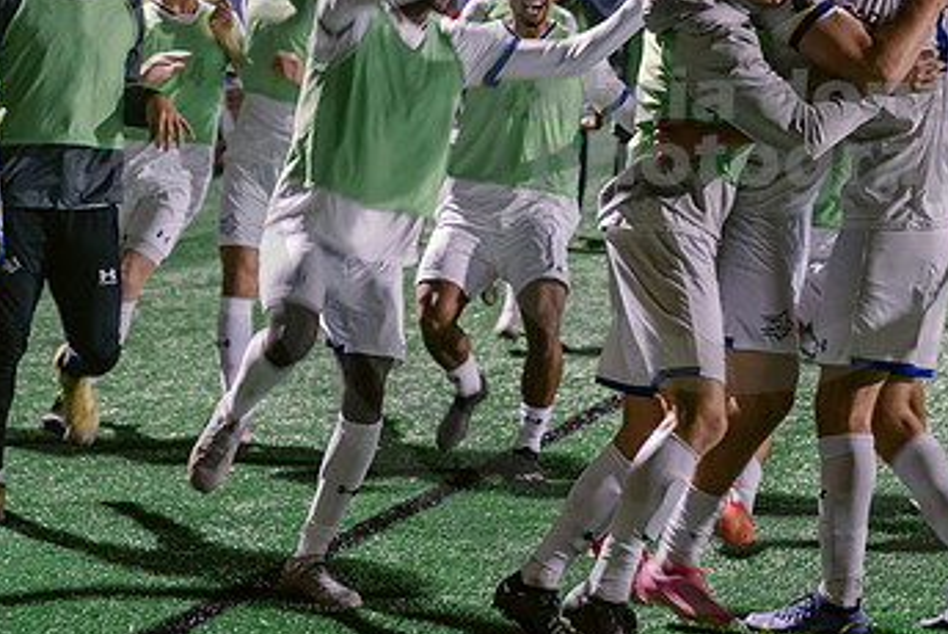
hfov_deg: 17.2
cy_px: 125
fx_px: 3110
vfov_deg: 11.6
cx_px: 722
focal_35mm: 118
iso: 2500
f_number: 3.5
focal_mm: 70
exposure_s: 1/125
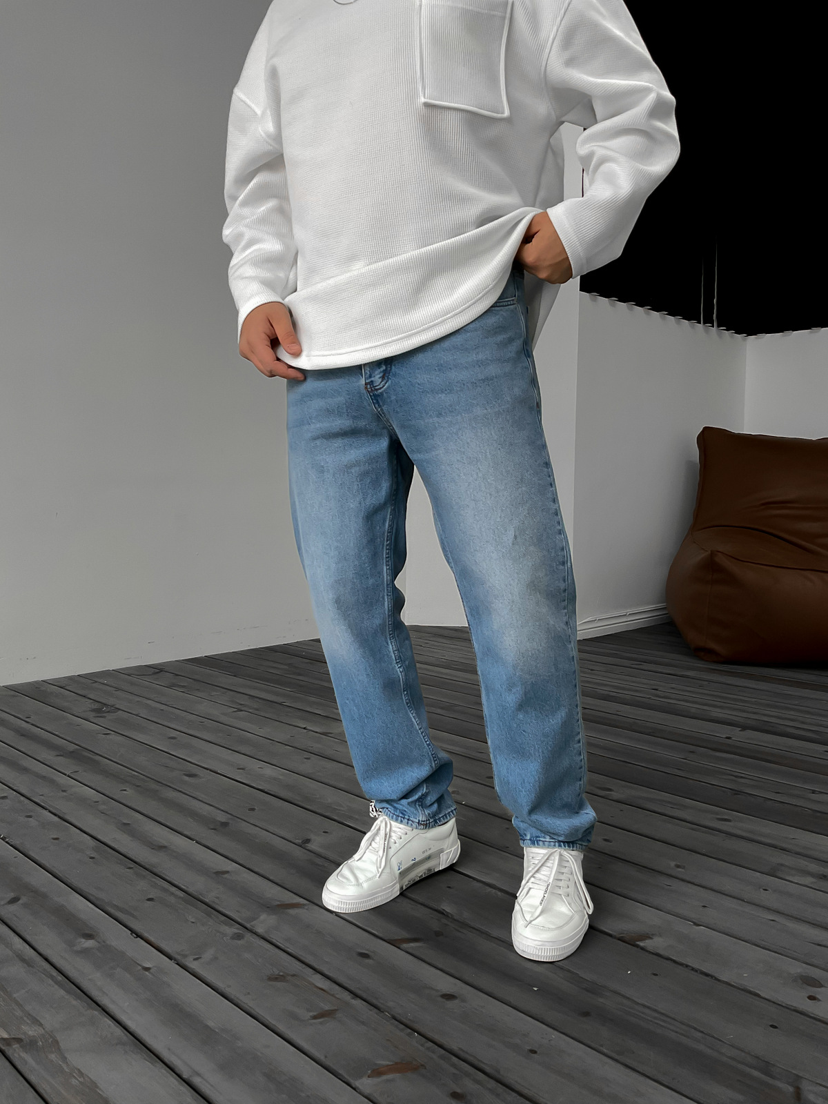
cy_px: 552
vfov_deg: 61.7
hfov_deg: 48.2
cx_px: 414
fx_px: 925
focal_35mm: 29
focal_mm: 3
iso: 64
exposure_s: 1/120
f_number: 1.8
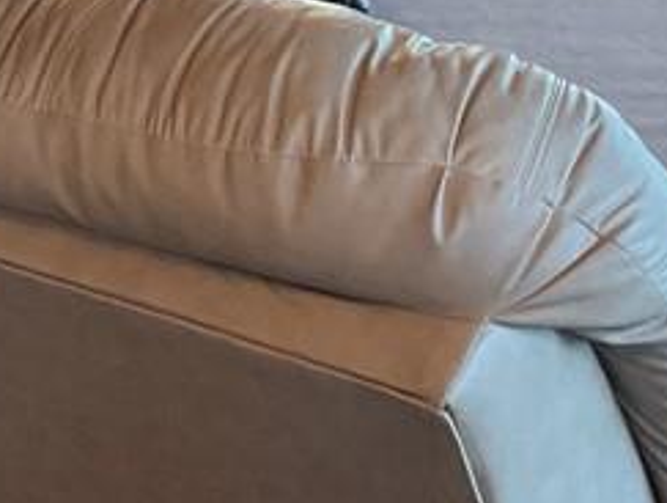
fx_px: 2354
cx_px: 313
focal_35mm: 122
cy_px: -278
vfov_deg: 11.6
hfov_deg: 16.1
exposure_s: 1/60
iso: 125
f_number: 1.8
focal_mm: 3
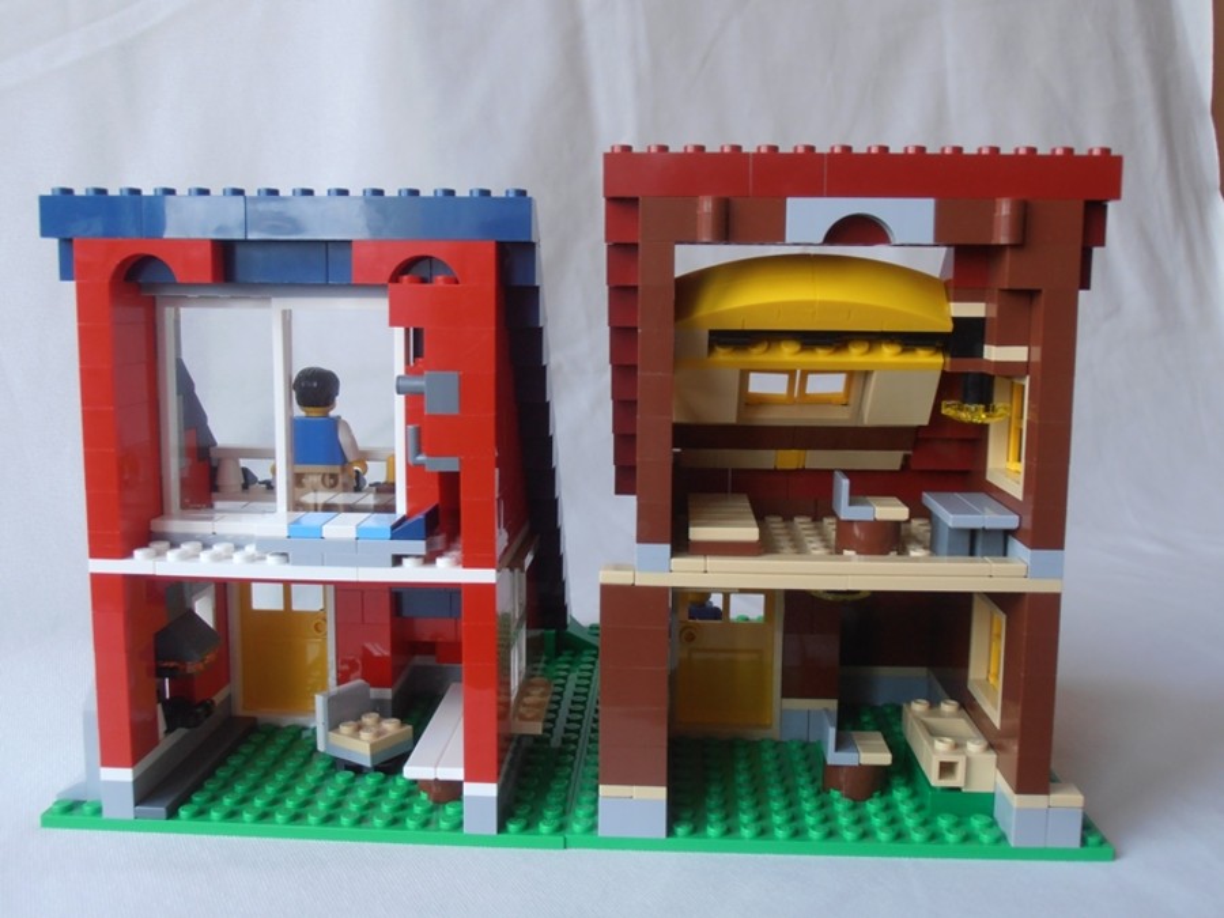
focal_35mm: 37
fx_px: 1308
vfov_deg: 38.7
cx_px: 612
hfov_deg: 50.1
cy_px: 459
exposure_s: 1/40
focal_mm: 6.61
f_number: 3.9
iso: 100
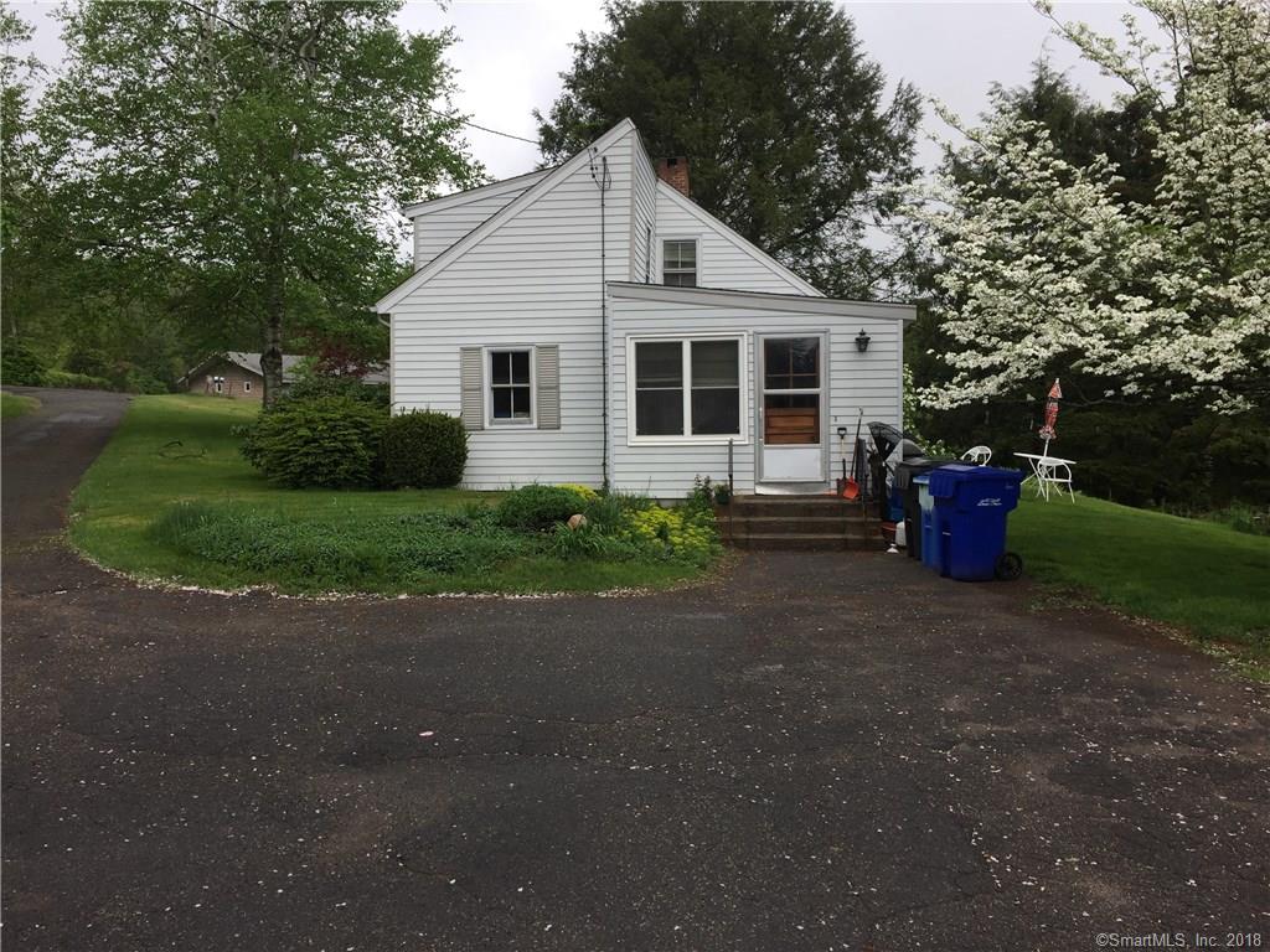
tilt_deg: -1.4
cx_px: 635
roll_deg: +0.7
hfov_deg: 61.7
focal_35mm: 29
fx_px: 1064
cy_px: 476
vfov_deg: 48.2
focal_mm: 4.15
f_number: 2.2
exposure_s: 1/732
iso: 32
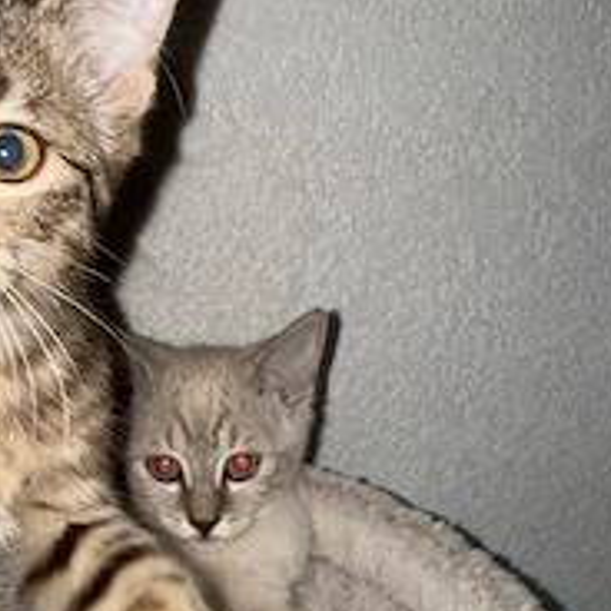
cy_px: 392
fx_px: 919
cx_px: 173
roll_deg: +4.6
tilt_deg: -22.2
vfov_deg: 36.5
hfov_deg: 36.2
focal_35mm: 46
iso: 40
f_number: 2.2
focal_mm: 2.22
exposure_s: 1/122
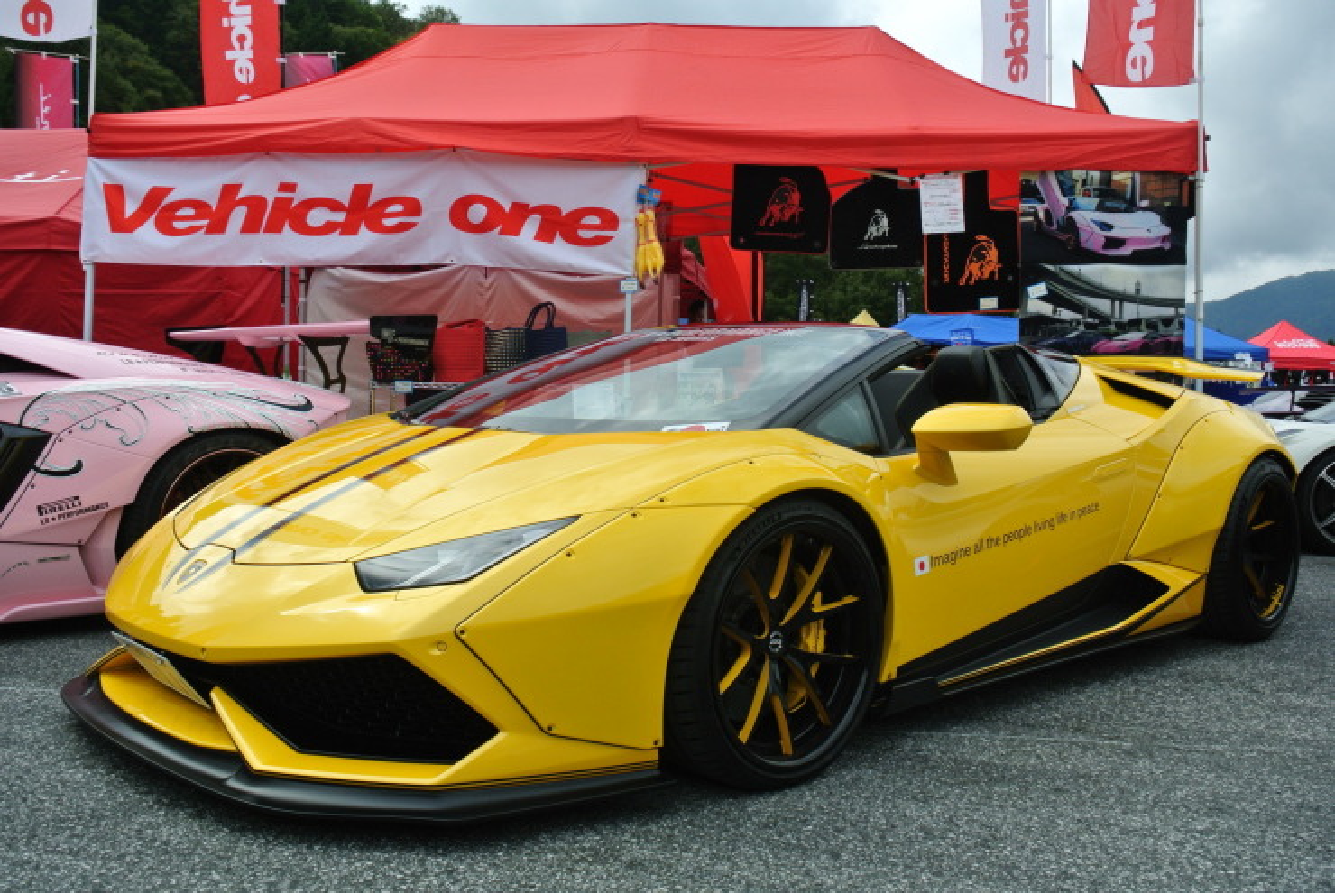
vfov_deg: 41.2
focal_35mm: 32
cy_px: 446
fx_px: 1188
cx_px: 668
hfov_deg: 58.7
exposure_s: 1/800
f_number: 5
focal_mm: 12.1
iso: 100
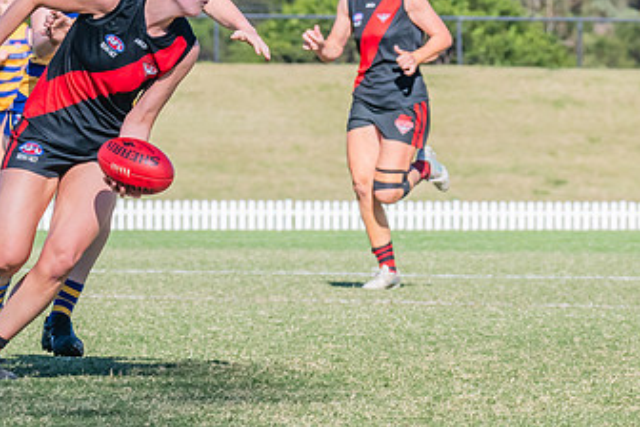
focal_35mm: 626
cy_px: 224
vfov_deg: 2.2
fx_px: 11128
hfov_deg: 3.3
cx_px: 53
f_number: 10
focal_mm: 210
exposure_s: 1/1250
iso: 800
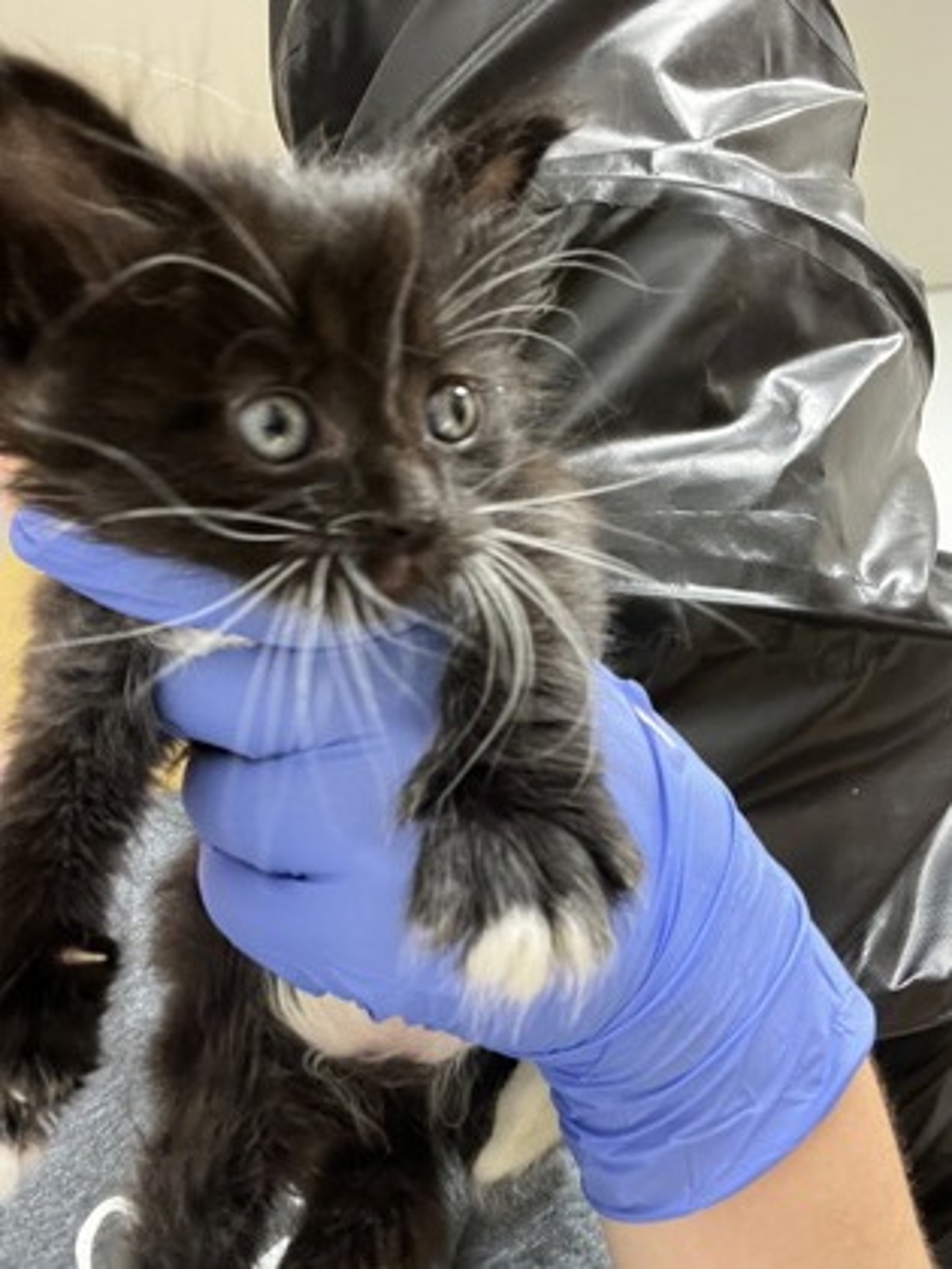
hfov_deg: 46.8
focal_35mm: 30
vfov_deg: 60.0
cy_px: 634
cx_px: 476
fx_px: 1100
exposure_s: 1/40
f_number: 2.2
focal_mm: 2.71
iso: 400
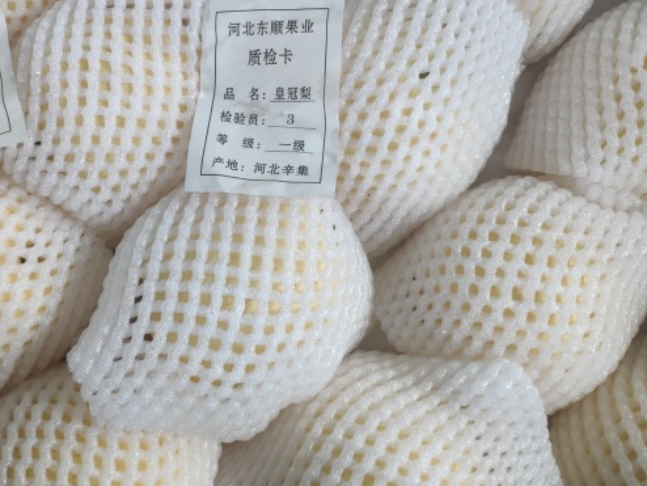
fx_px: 636
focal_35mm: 34
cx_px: 228
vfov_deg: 41.4
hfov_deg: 53.1
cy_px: 170
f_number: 1.8
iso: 163
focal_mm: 4.22
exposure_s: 1/33
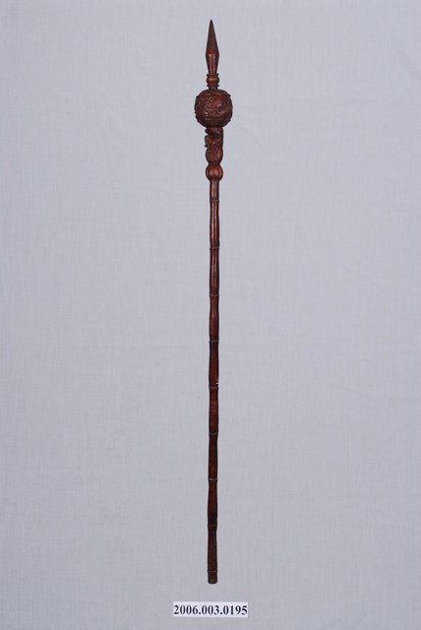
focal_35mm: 52
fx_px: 919
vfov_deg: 37.8
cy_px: 315
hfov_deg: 25.8
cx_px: 210
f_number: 8
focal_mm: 35
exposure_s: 1/100
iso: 100
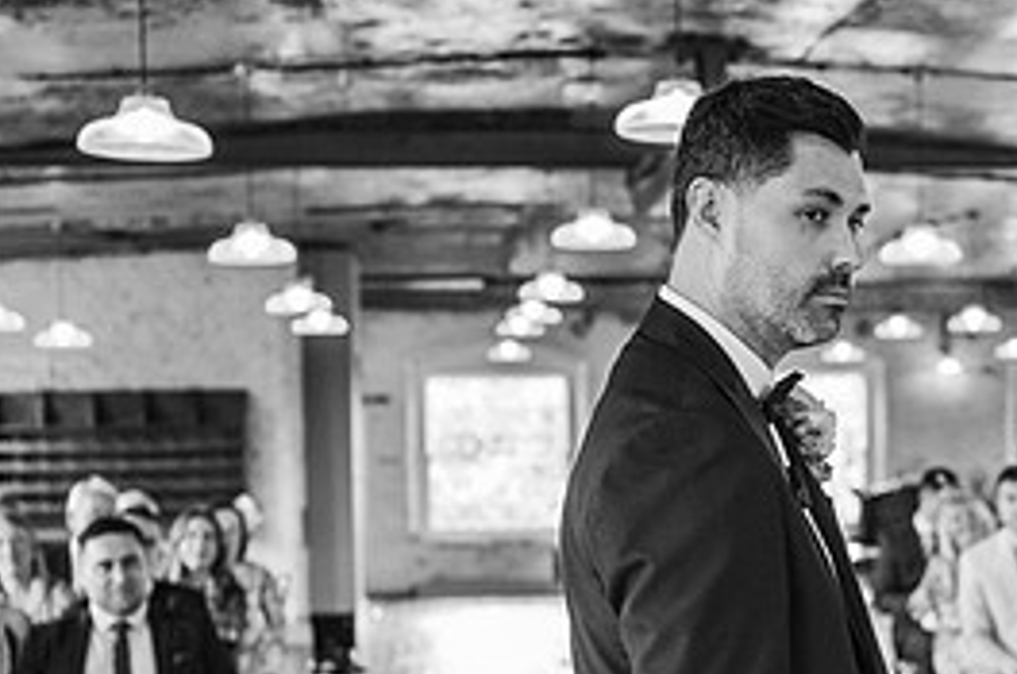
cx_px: 767
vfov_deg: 17.5
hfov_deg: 26.0
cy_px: 566
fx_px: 2171
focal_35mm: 77
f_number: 2.5
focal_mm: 35
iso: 1600
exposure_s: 1/200
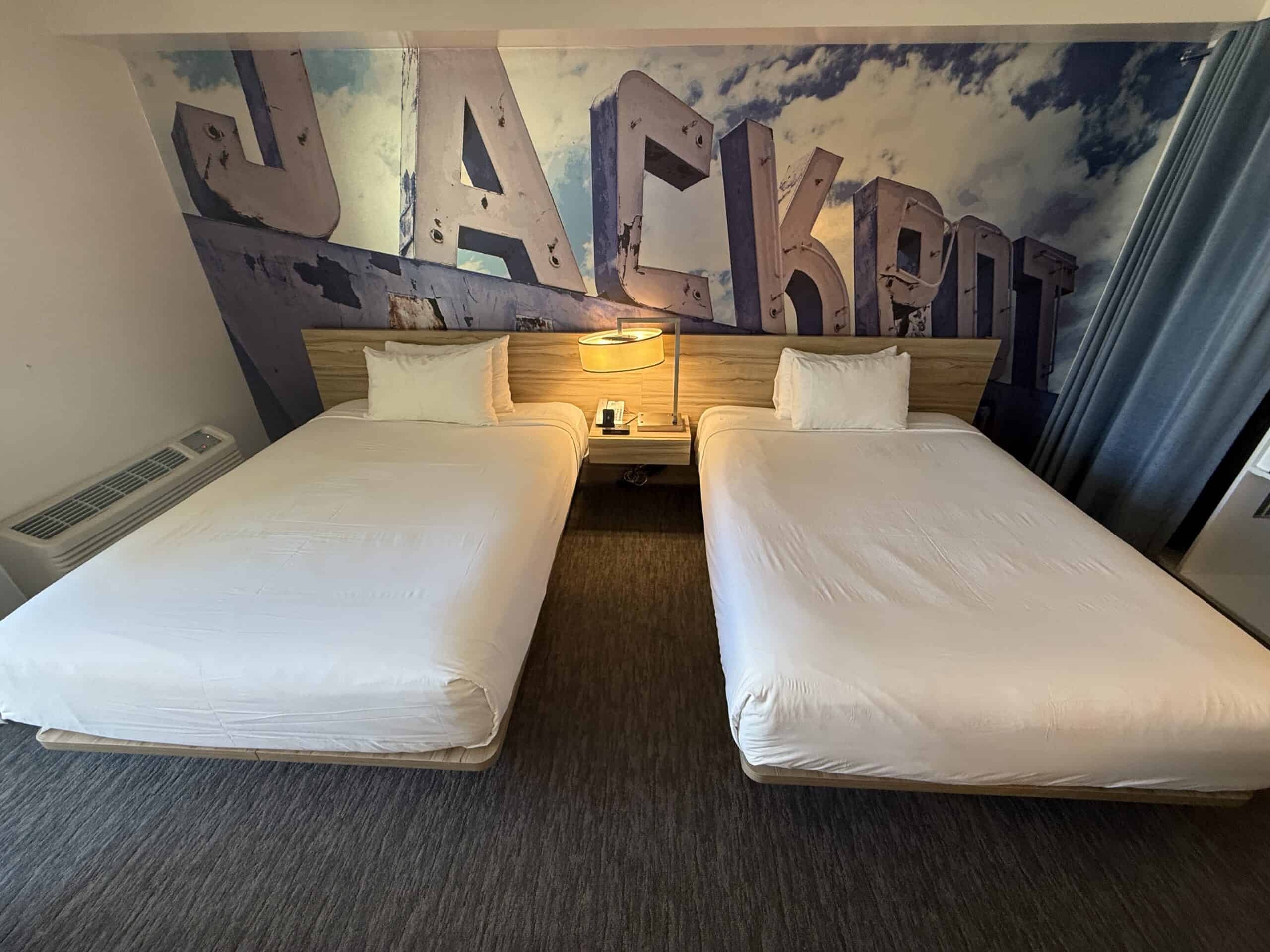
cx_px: 635
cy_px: 476
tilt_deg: -28.3
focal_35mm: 14
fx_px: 514
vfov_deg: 85.7
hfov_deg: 102.1
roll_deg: -0.3
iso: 200
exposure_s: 1/60
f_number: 2.2
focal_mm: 2.22
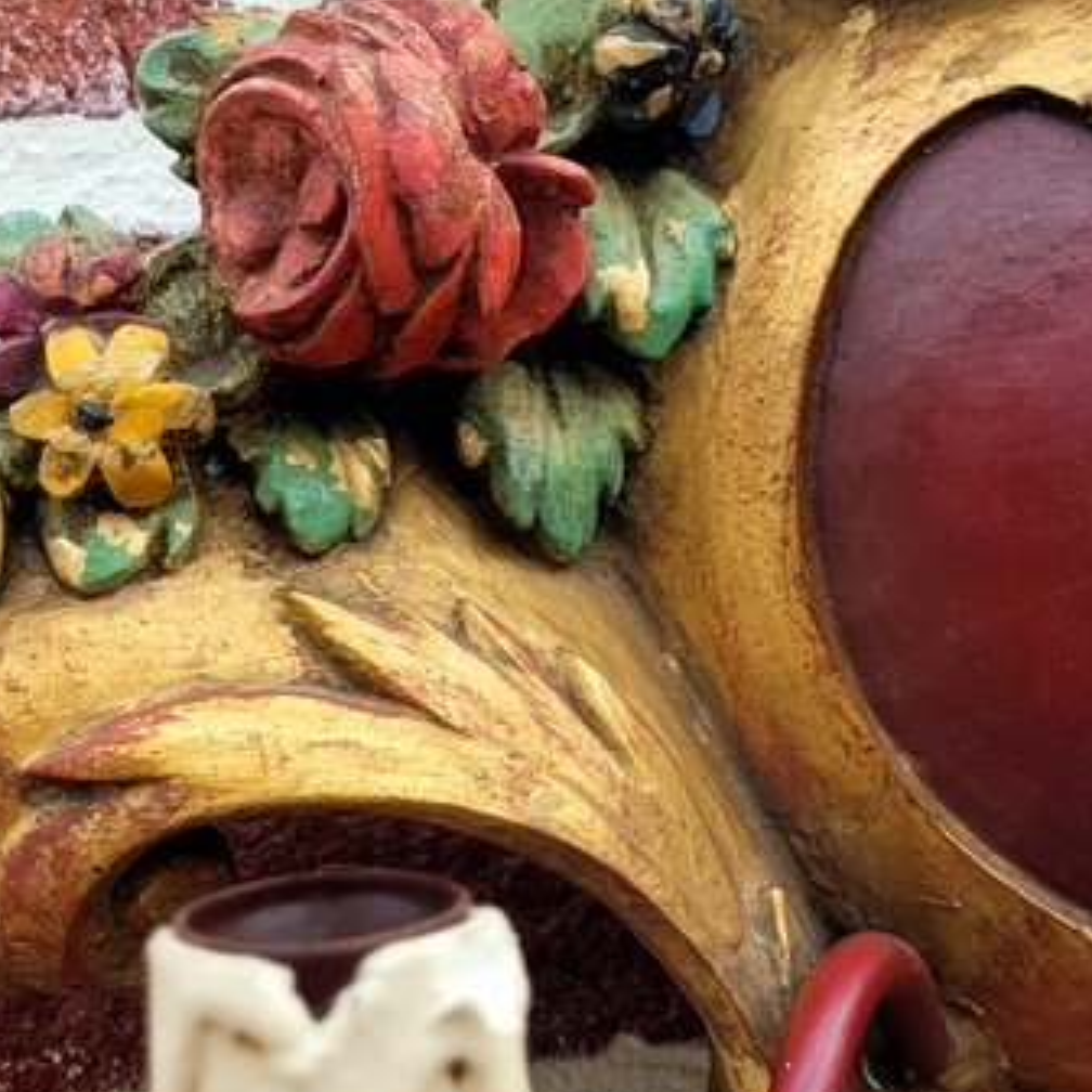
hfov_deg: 24.5
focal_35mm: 70
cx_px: 374
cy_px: 309
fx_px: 2498
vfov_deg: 24.5
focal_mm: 5.4
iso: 40
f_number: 1.8
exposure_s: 1/141
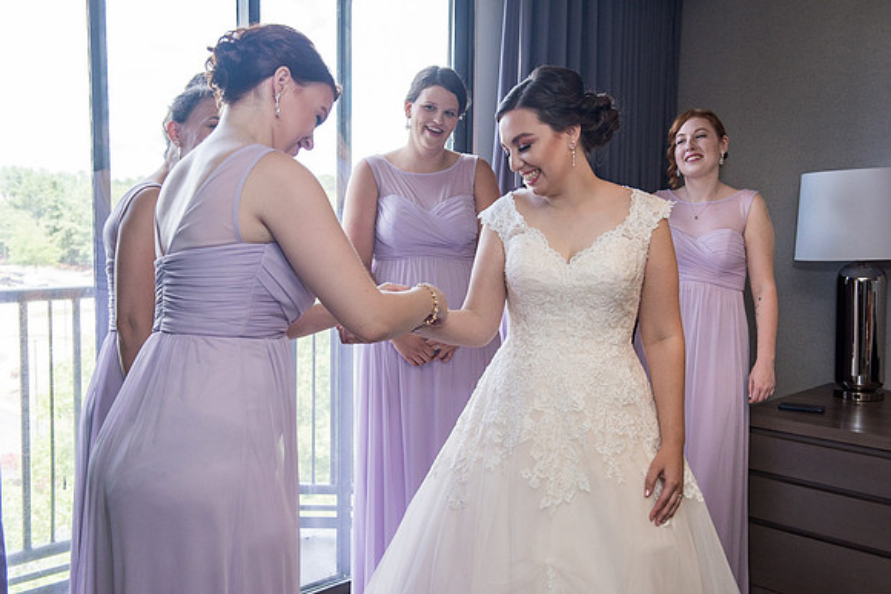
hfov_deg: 49.0
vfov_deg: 33.9
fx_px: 976
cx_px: 446
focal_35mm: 39
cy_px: 297
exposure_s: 1/200
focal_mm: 38
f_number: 5.6
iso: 800
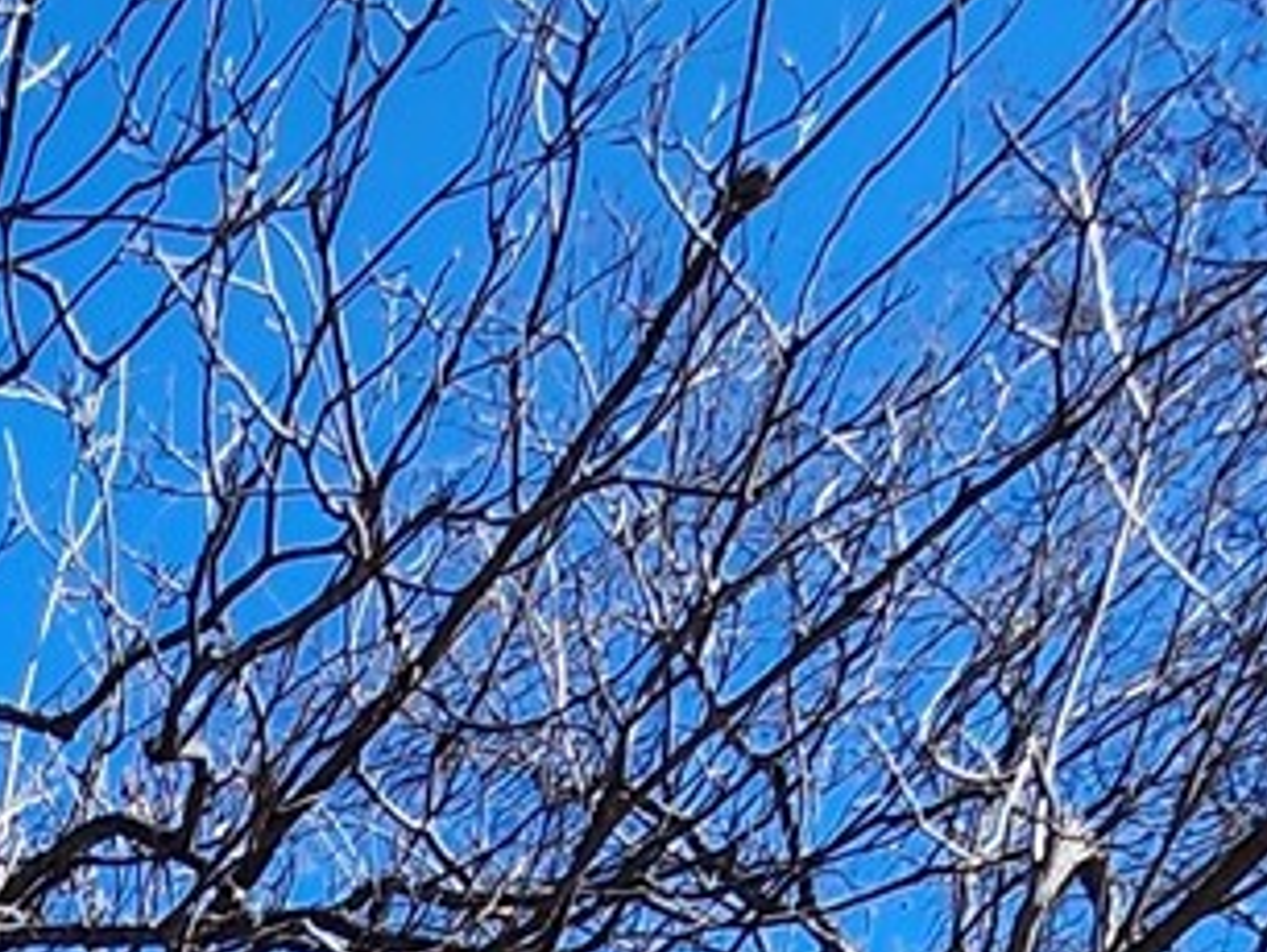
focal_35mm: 87
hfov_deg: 17.5
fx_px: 3187
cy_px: 2740
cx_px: -1114
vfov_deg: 11.4
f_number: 2.2
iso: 40
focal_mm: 1.74
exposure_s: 1/873
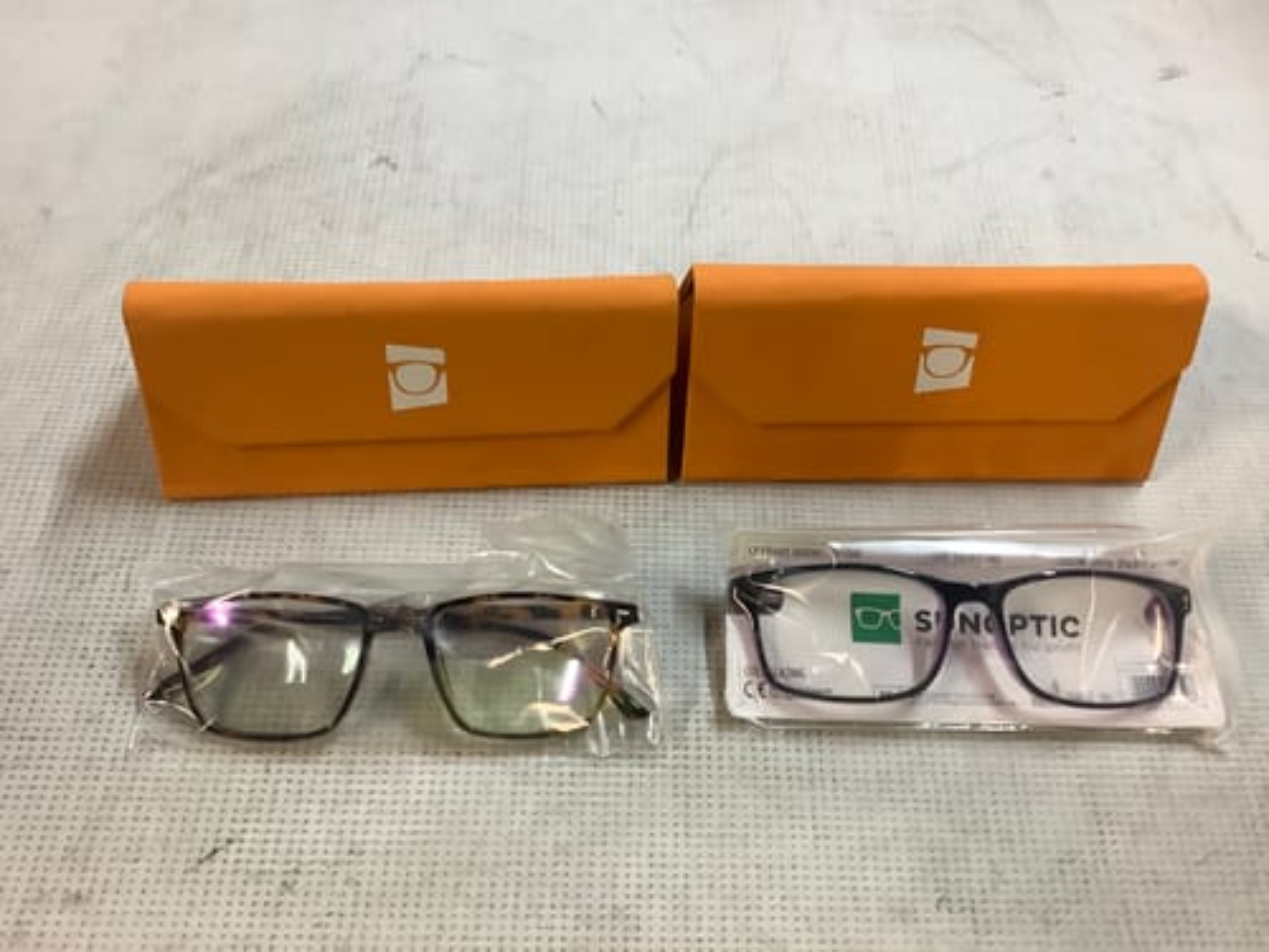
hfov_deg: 58.4
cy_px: 476
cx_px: 634
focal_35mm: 31
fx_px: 1136
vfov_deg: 45.4
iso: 200
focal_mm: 3.3
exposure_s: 1/50
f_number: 2.4
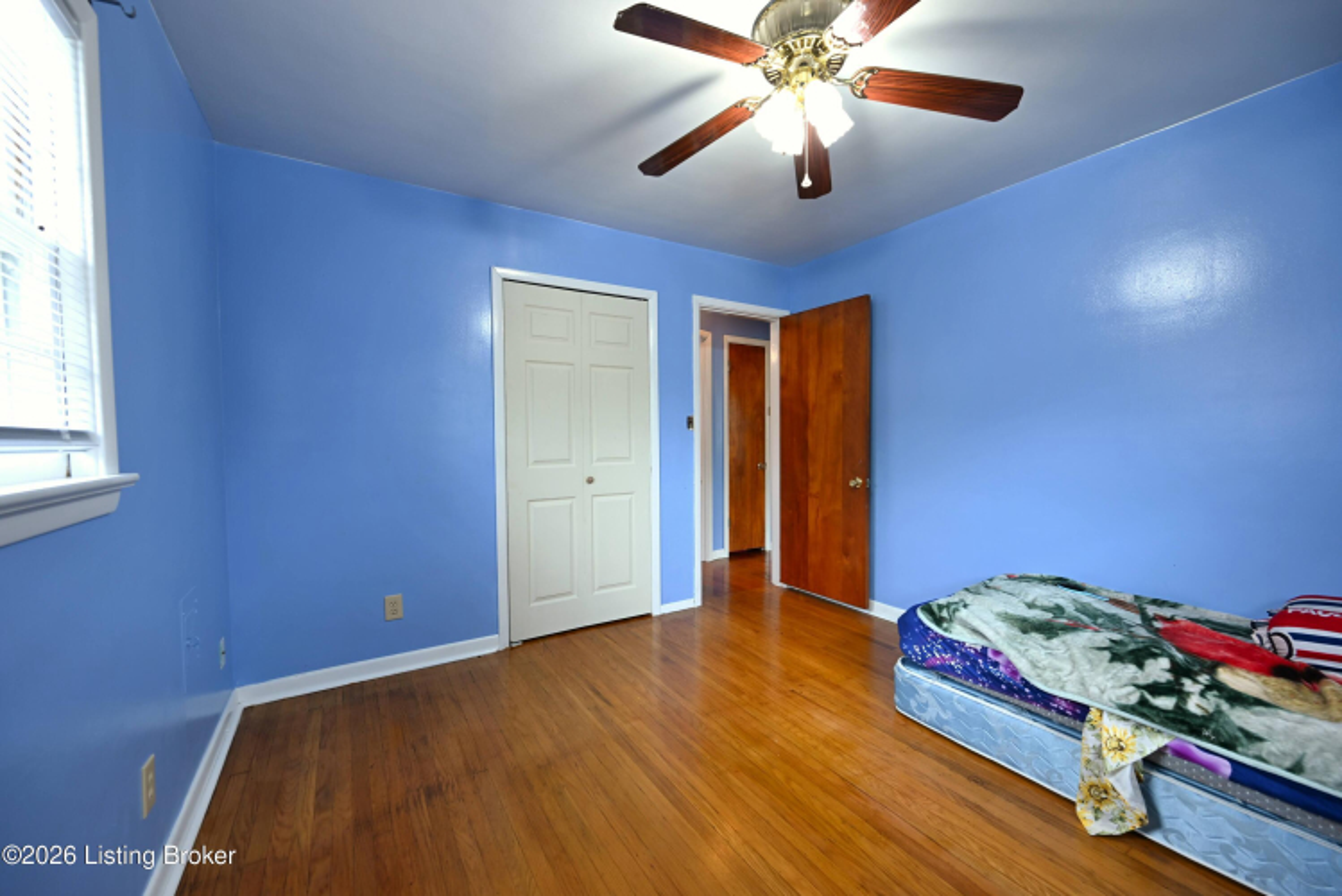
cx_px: 671
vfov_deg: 81.3
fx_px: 522
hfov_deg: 104.2
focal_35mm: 14
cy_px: 448
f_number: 5.6
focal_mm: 14
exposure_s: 1/15
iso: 250
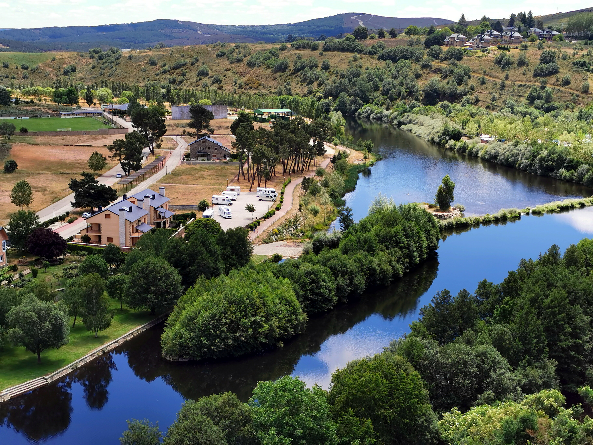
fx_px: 925
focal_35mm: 54
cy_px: 222
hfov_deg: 35.5
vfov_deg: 27.0
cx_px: 296
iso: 50
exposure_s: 1/2151
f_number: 1.6
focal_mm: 5.56
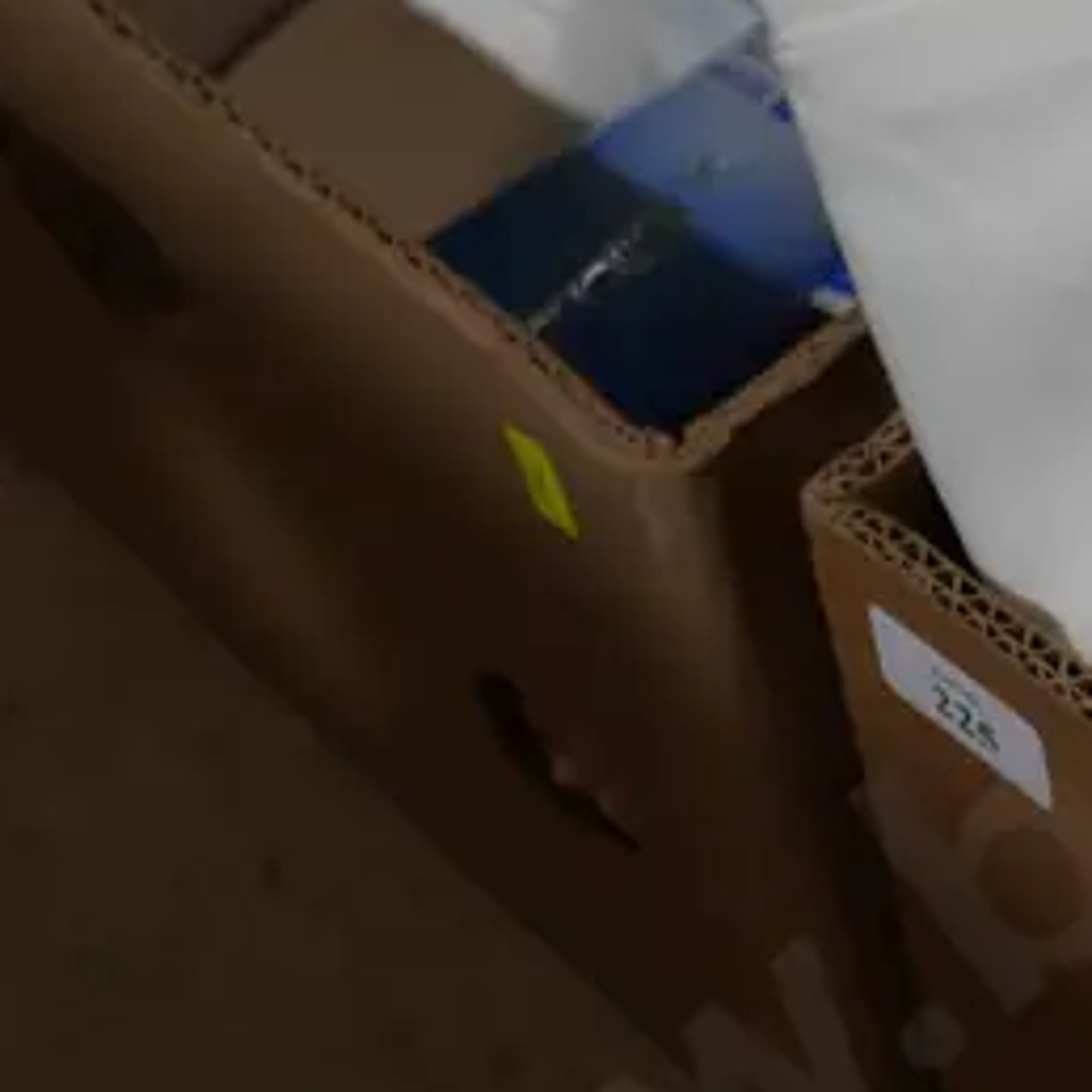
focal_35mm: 140
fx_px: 4997
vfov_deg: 12.4
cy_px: 242
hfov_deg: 11.7
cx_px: 1876
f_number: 4.4
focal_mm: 20
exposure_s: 1/80
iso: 200
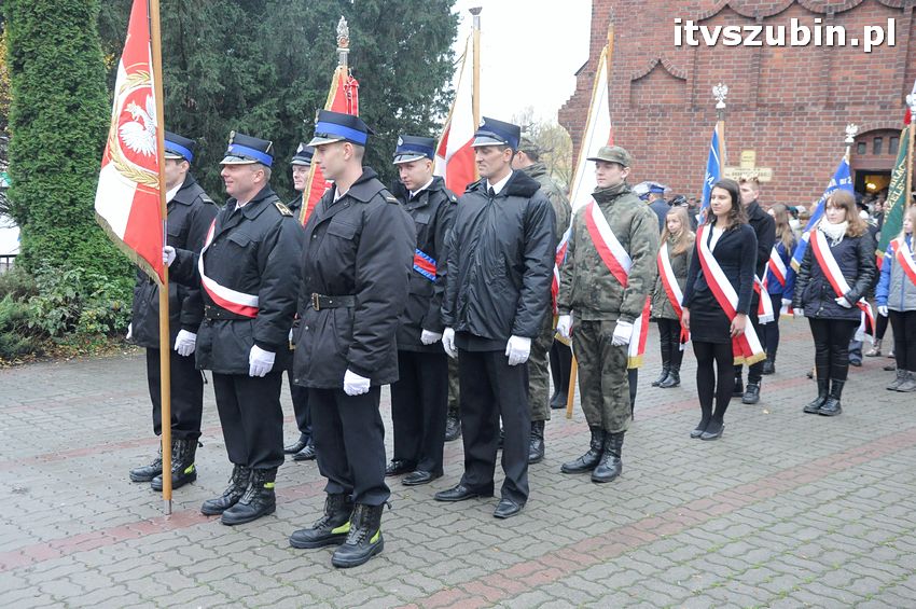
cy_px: 304
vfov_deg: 35.4
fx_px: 953
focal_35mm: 38
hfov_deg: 51.3
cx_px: 458
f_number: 6.3
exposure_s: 1/160
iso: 1600
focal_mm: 25
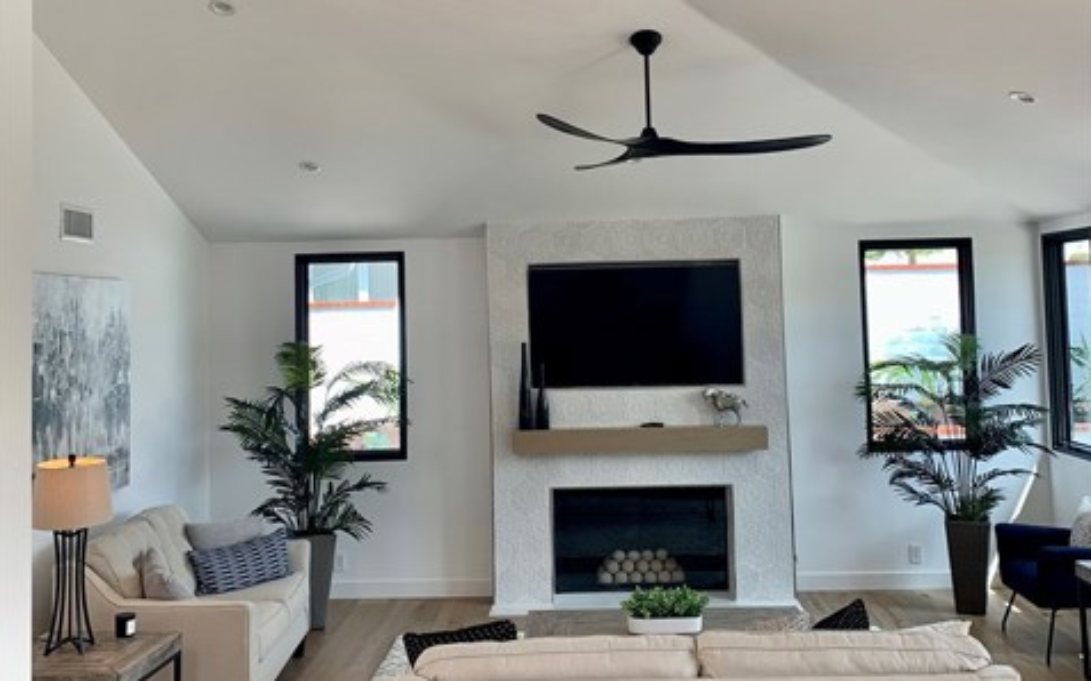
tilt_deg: +3.8
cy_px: 251
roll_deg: +1.4
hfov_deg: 52.8
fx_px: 1100
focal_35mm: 37
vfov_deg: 34.2
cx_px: 544
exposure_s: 1/122
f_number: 1.8
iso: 25
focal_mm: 4.25
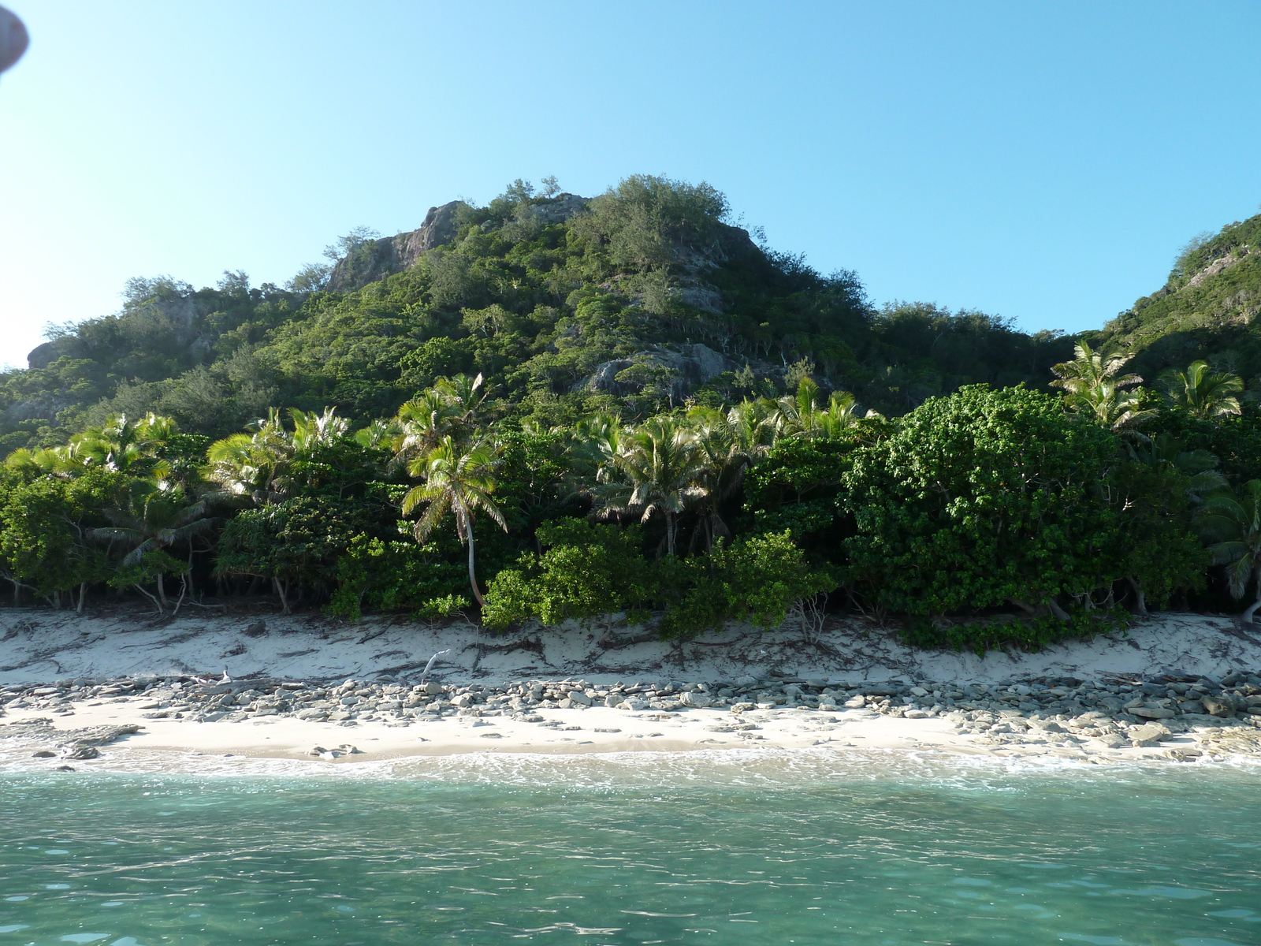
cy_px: 473
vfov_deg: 54.9
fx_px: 911
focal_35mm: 25
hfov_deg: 69.4
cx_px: 630
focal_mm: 4.1
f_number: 4
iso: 80
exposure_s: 1/200
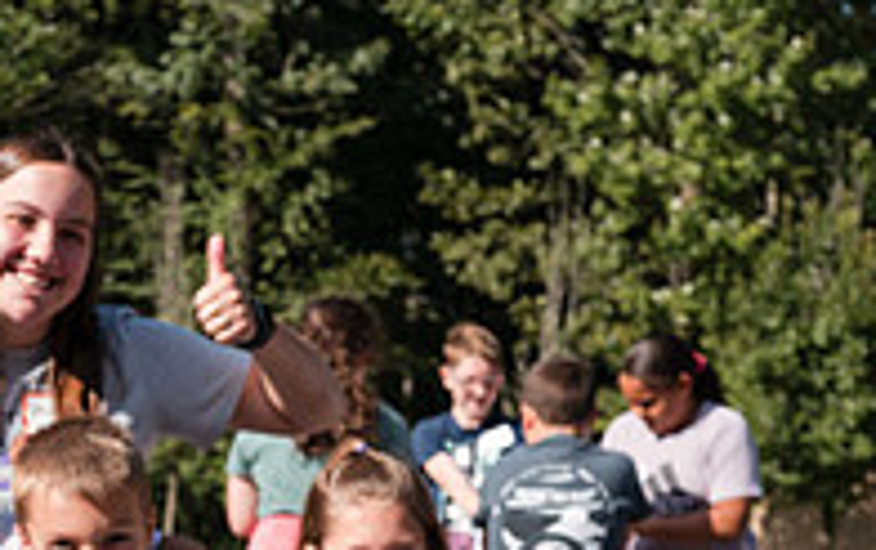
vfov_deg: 13.4
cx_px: 133
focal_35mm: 95
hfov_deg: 21.5
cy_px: 681
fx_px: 2271
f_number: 6.3
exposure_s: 1/320
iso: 100
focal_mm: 30
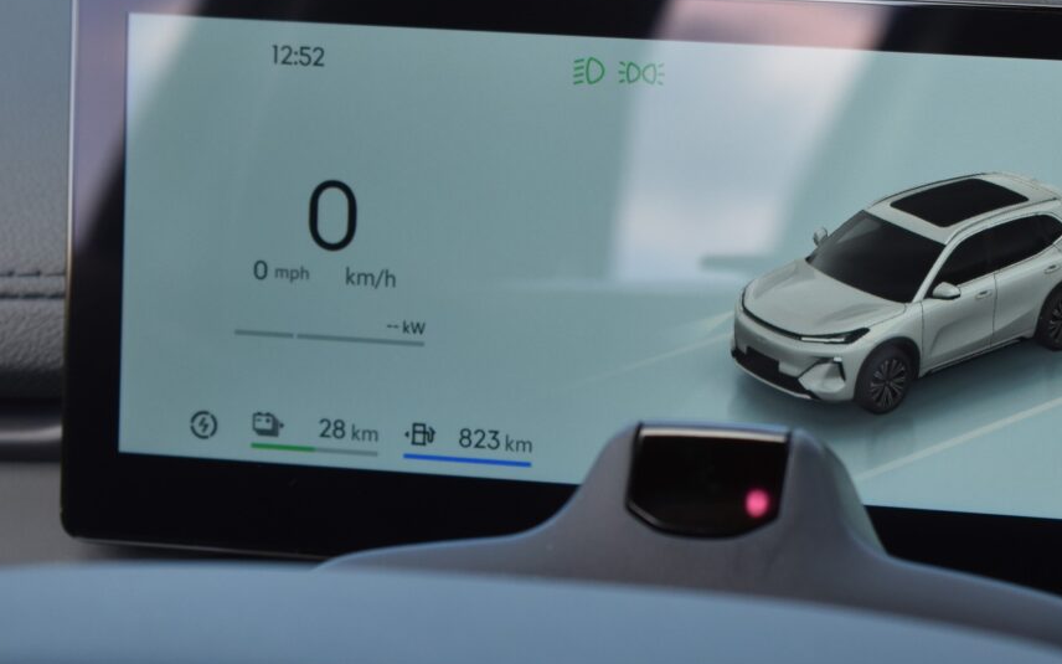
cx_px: 873
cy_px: 180
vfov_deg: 8.7
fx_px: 4368
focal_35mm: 151
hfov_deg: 13.8
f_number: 7.1
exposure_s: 1/200
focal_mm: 55
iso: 400
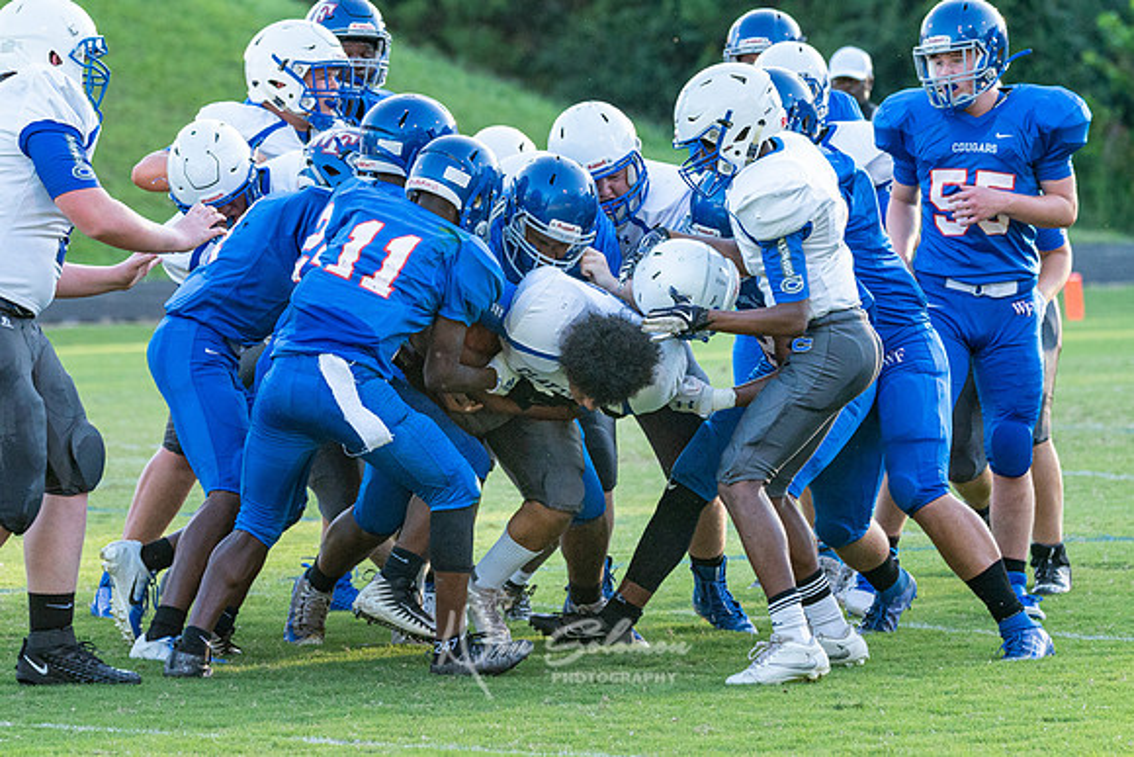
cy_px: 378
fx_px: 8820
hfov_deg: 7.4
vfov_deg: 4.9
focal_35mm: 280
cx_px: 470
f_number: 5.6
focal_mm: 194
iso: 2500
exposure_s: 1/1000
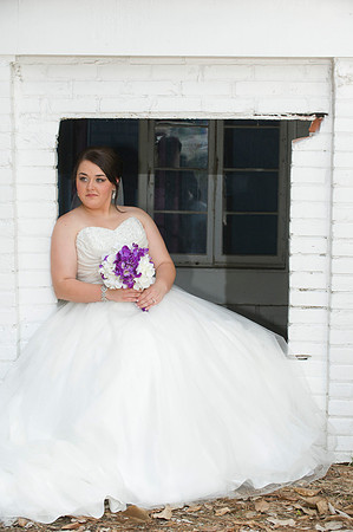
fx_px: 1548
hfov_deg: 13.0
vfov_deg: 19.5
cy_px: 266
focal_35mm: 105
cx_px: 176
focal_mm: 105
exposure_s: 1/100
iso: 320
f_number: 8
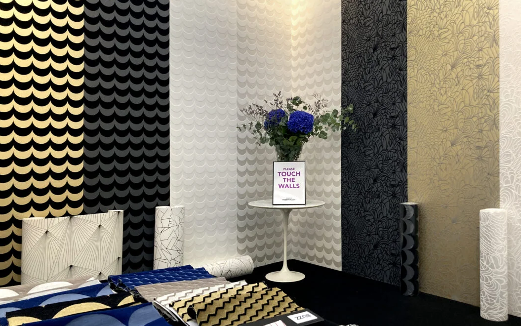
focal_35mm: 30
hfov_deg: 62.9
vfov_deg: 41.7
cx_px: 258
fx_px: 426
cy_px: 188
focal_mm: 3.99
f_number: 1.8
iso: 100
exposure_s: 1/50
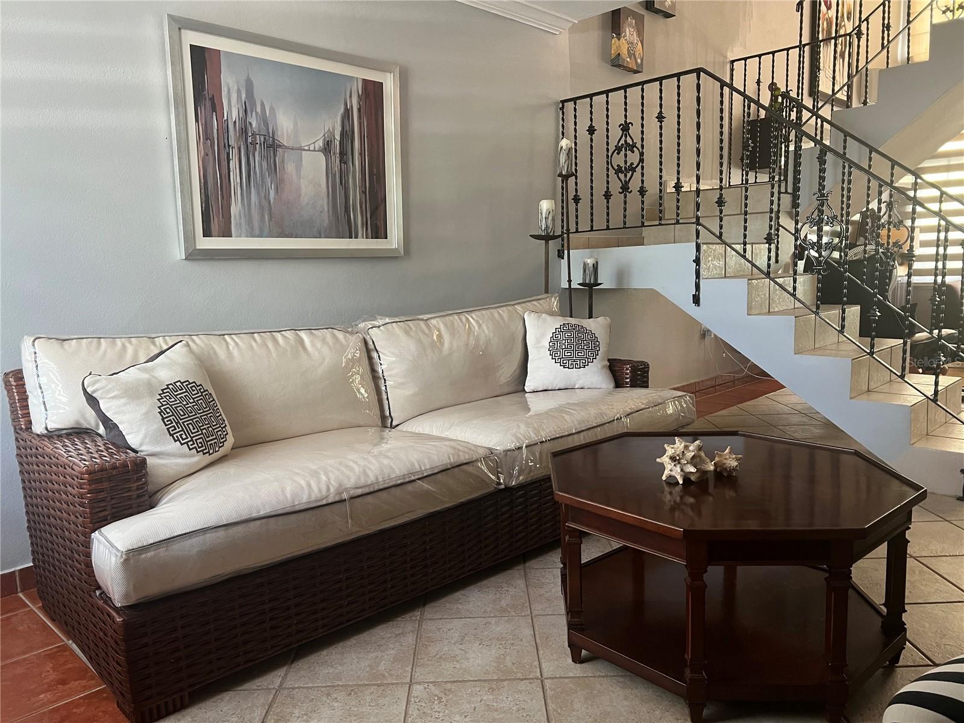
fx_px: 724
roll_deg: +1.6
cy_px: 362
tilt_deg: -8.8
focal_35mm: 26
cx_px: 482
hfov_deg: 67.3
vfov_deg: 53.1
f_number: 1.5
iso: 320
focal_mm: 5.7
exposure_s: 1/60
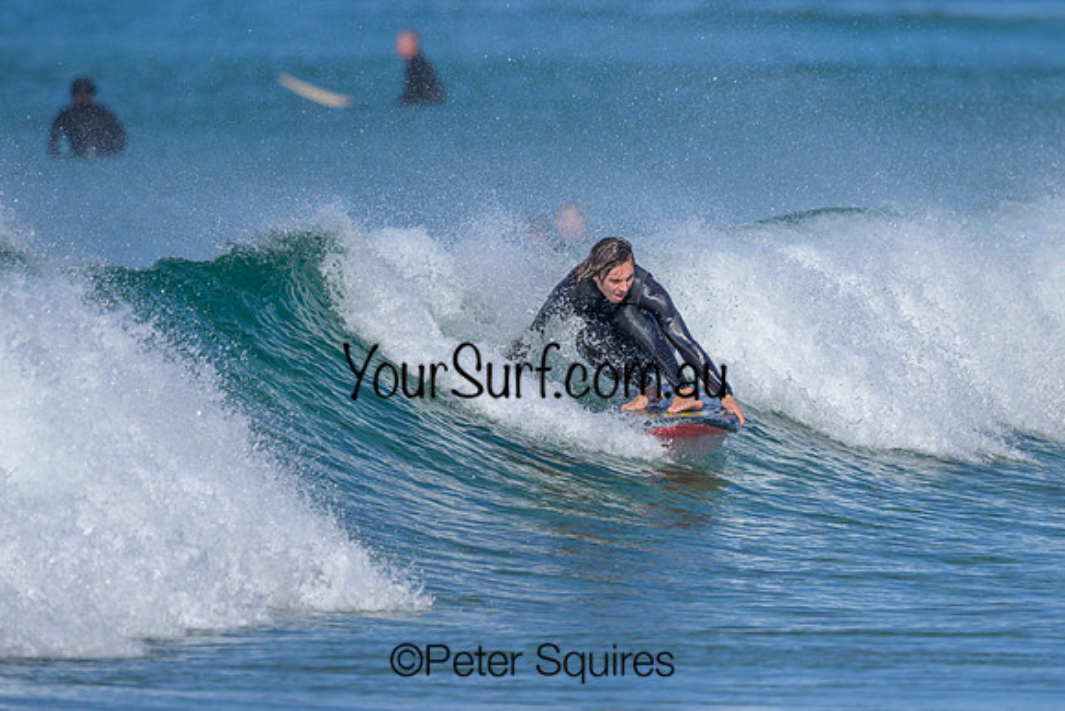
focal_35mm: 1093
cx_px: 610
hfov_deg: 1.9
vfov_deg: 1.3
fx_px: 32339
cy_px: 342
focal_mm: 800
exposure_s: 1/2000
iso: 220
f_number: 6.3
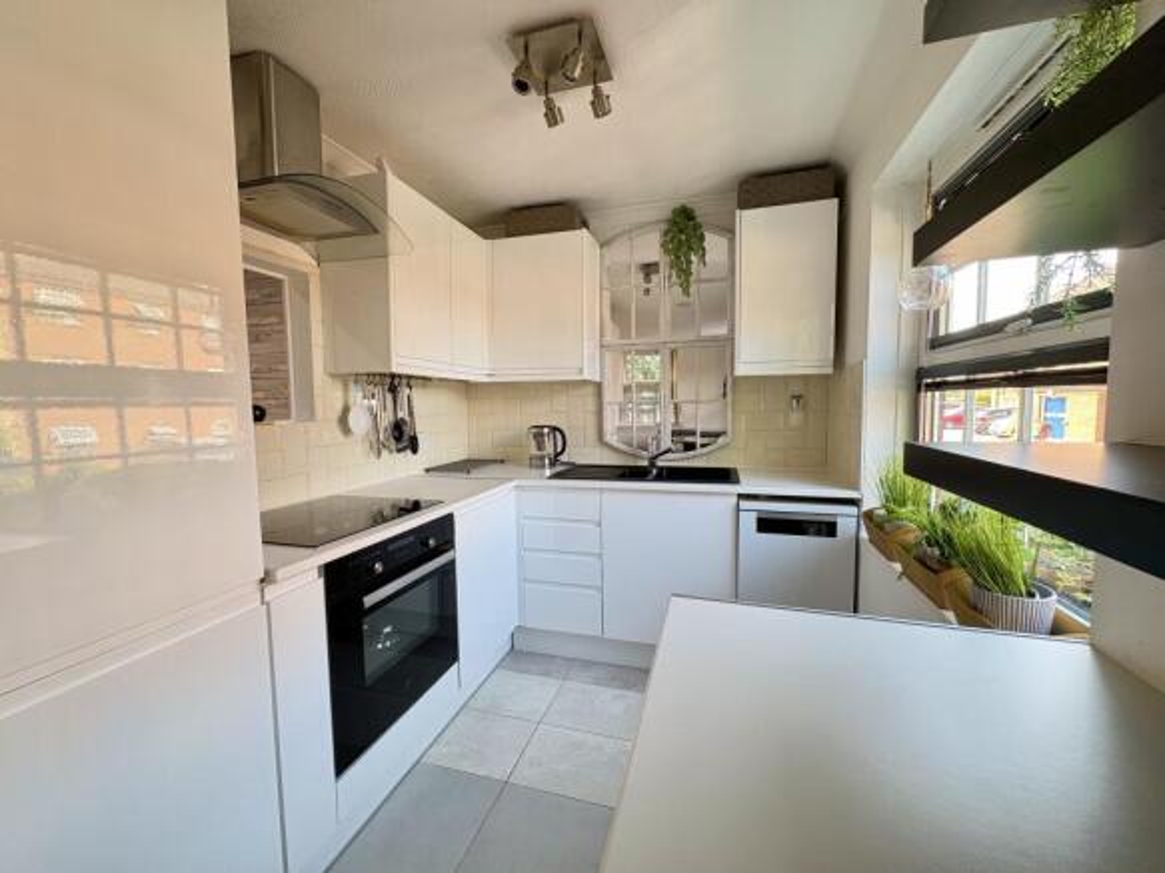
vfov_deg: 85.7
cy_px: 436
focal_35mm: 14
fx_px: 471
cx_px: 582
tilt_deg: -4.1
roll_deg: +1.7
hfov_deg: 102.1
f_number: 2.2
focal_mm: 2.22
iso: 125
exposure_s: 1/50
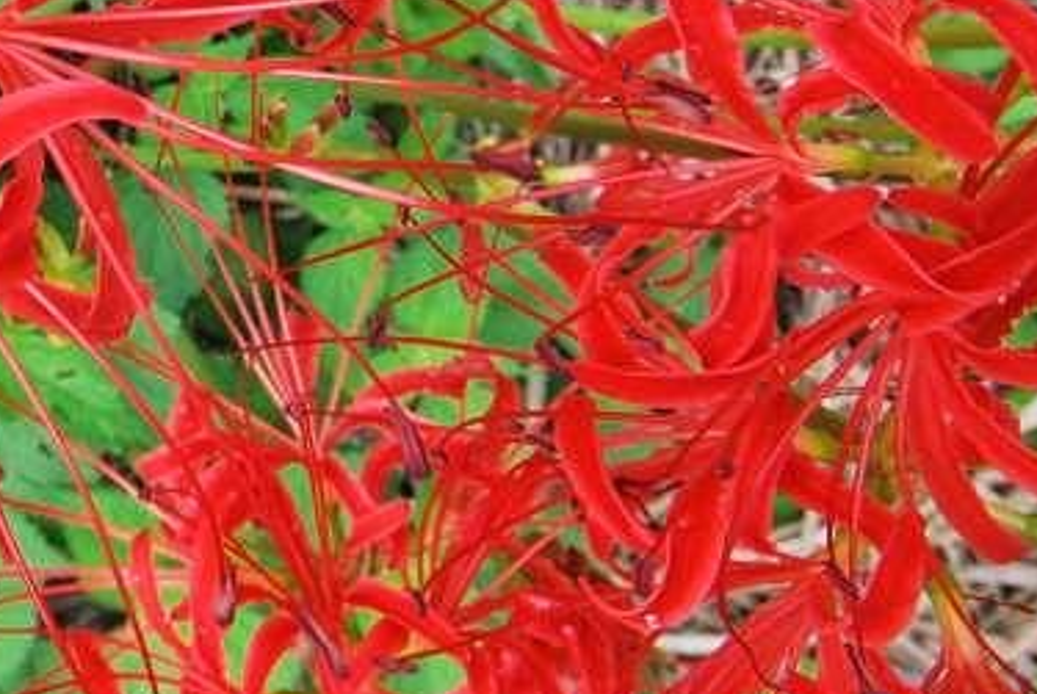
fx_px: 1182
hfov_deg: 39.4
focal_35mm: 41
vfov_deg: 30.4
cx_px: -86
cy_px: 1
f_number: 9
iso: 140
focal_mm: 10
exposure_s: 1/60
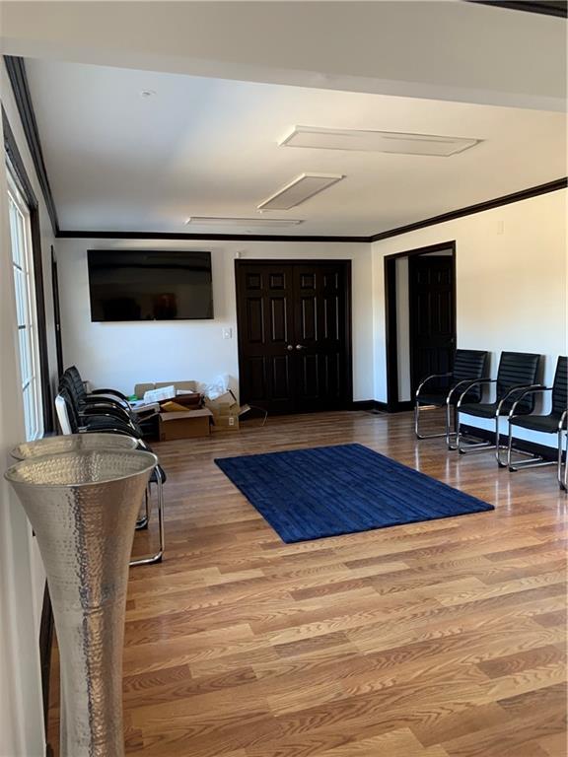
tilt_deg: -4.8
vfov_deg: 67.3
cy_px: 378
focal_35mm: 26
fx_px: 569
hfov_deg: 53.1
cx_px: 284
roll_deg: +1.8
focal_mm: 4.25
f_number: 1.8
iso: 160
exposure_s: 1/60
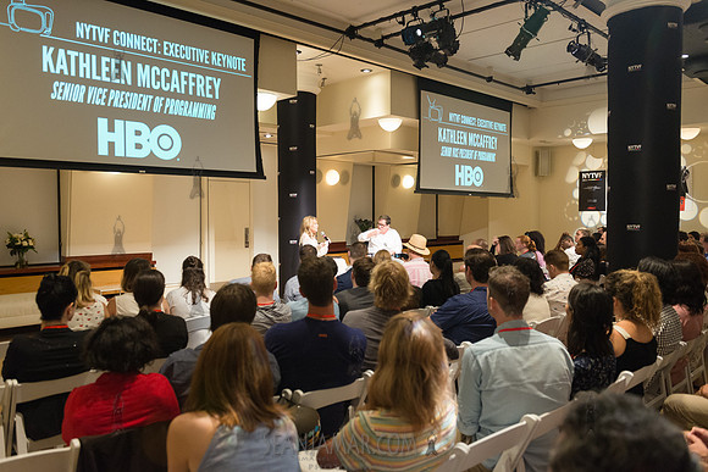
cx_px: 354
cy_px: 236
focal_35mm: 29
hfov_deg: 63.6
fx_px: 570
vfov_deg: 45.0
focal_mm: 29
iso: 2500
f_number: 4
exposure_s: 1/160
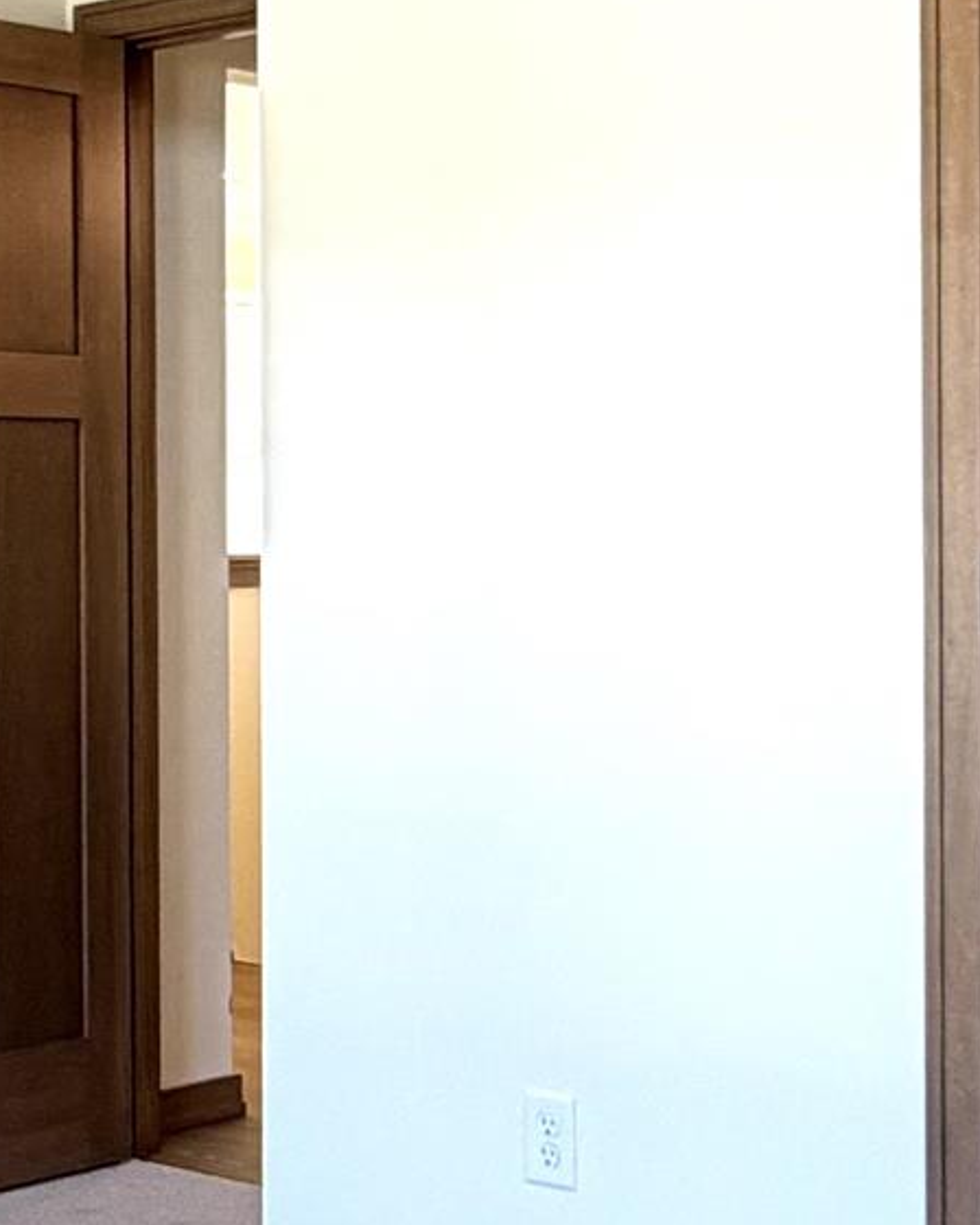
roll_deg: +0.7
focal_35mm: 75
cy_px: 529
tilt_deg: -0.6
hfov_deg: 19.8
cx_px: 9
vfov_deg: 25.4
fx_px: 2719
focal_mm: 2.22
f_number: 2.2
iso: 100
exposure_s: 1/121
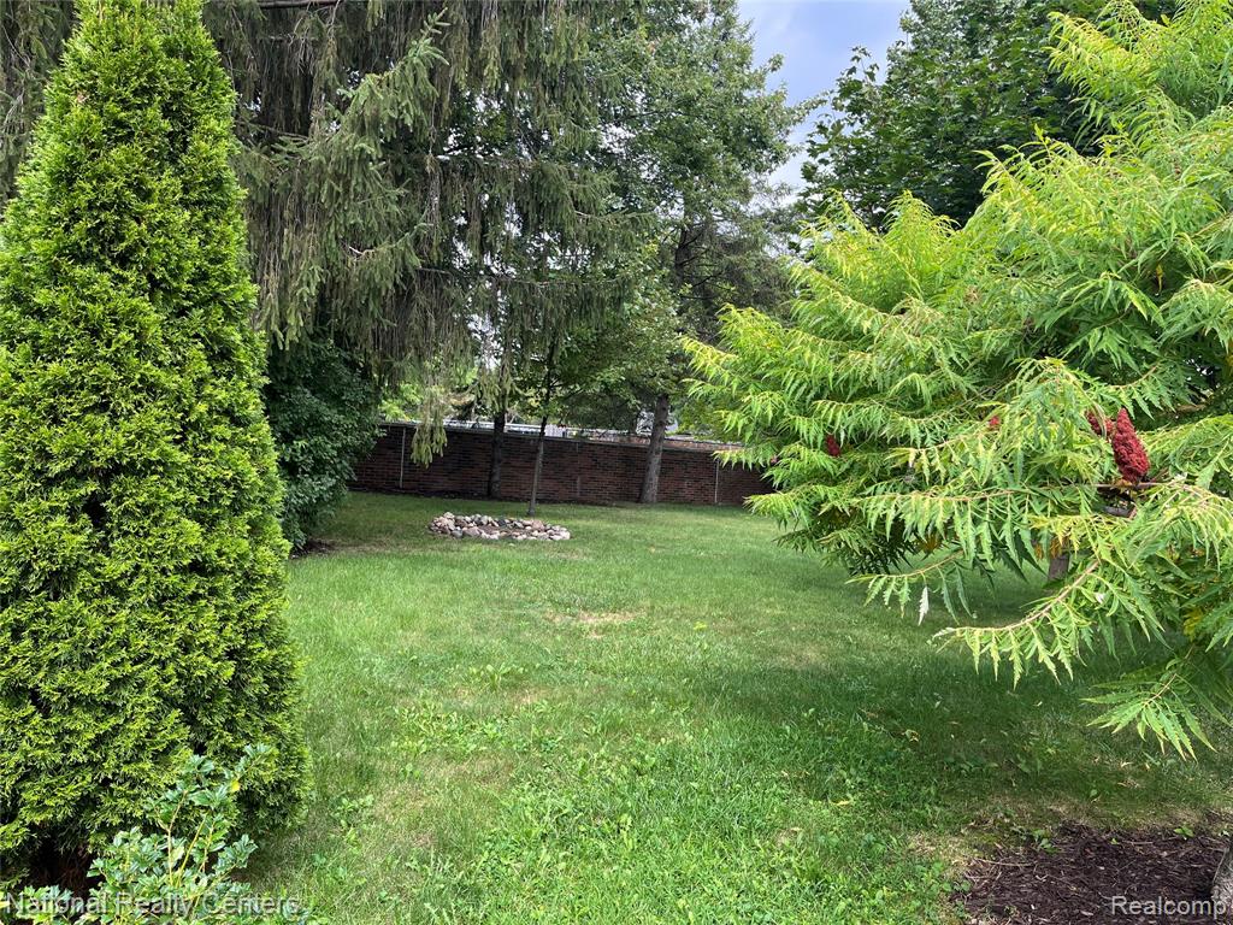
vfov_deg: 53.1
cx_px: 616
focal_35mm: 26
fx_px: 926
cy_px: 462
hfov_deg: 67.3
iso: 50
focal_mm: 5.1
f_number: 1.6
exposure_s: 1/445
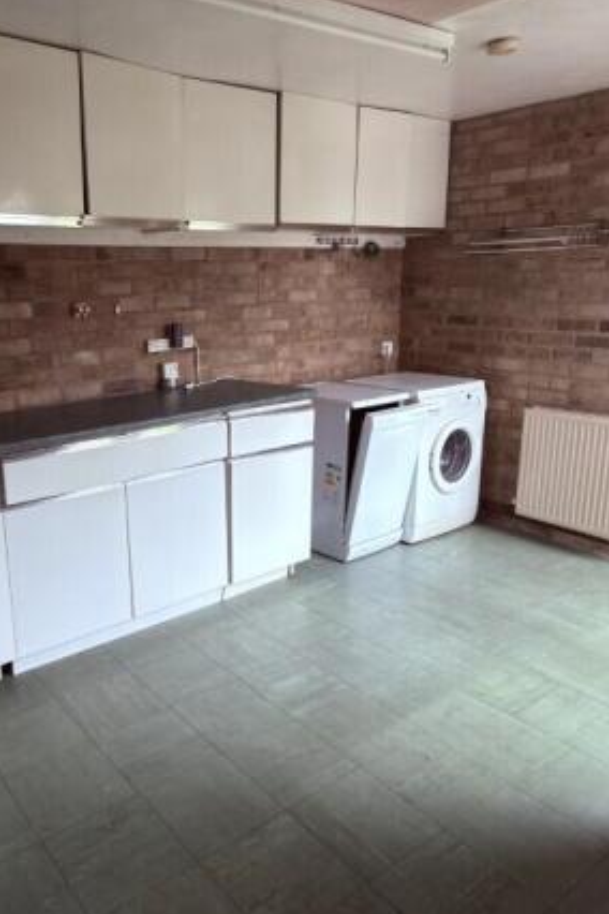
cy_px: 456
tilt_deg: -14.3
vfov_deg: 67.4
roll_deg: +0.8
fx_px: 685
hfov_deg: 47.2
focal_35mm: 27
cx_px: 206
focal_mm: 2.22
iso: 64
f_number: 2.2
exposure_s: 1/62
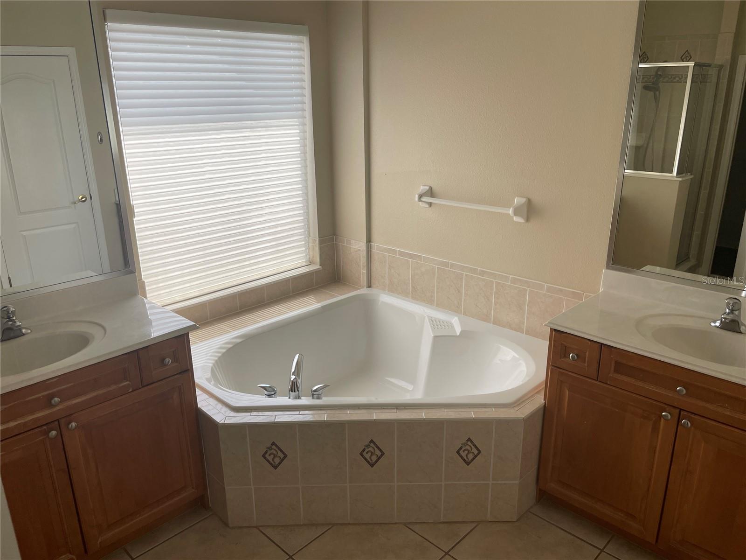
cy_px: 280
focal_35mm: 26
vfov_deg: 53.1
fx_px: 560
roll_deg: -0.2
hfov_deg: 67.3
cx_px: 373
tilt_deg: -18.9
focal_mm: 4.2
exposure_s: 1/796
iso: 32
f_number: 1.6
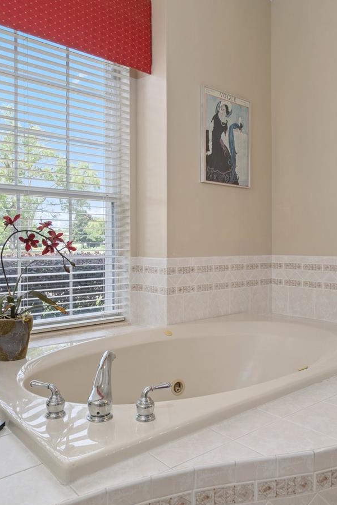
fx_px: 393
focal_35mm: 28
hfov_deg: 46.4
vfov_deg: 65.5
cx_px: 177
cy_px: 256
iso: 320
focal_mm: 21
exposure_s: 1/5
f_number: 8
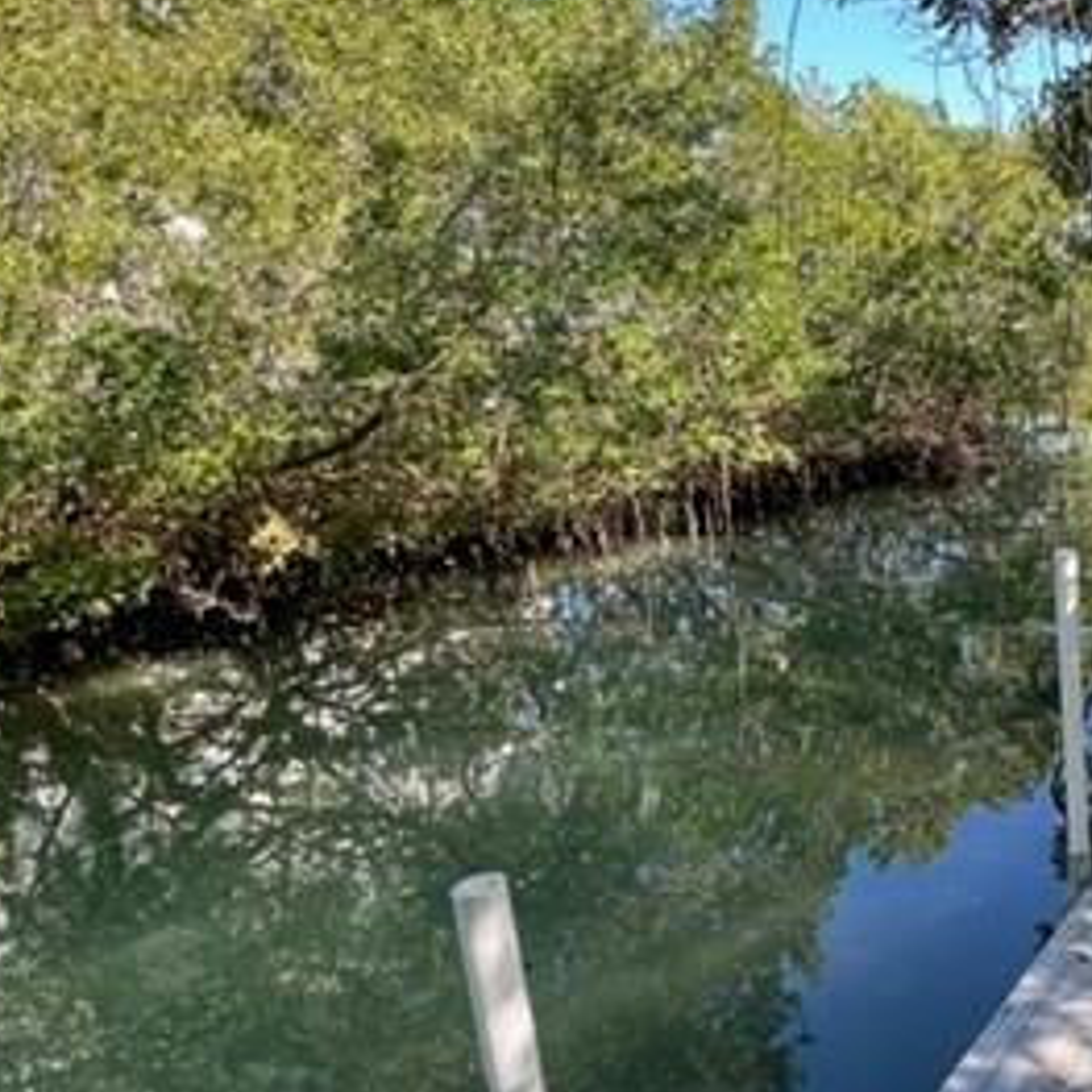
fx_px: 999
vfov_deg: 57.2
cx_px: 934
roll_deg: +2.3
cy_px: 598
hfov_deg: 52.0
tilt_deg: -13.2
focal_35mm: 28
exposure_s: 1/171
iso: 32
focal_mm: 1.57
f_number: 1.8
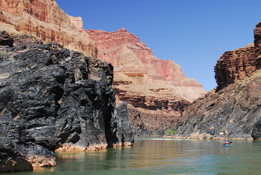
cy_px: 73
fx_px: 399
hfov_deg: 35.6
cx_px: 186
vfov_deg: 24.6
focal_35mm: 55
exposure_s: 1/250
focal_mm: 22
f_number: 4
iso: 160
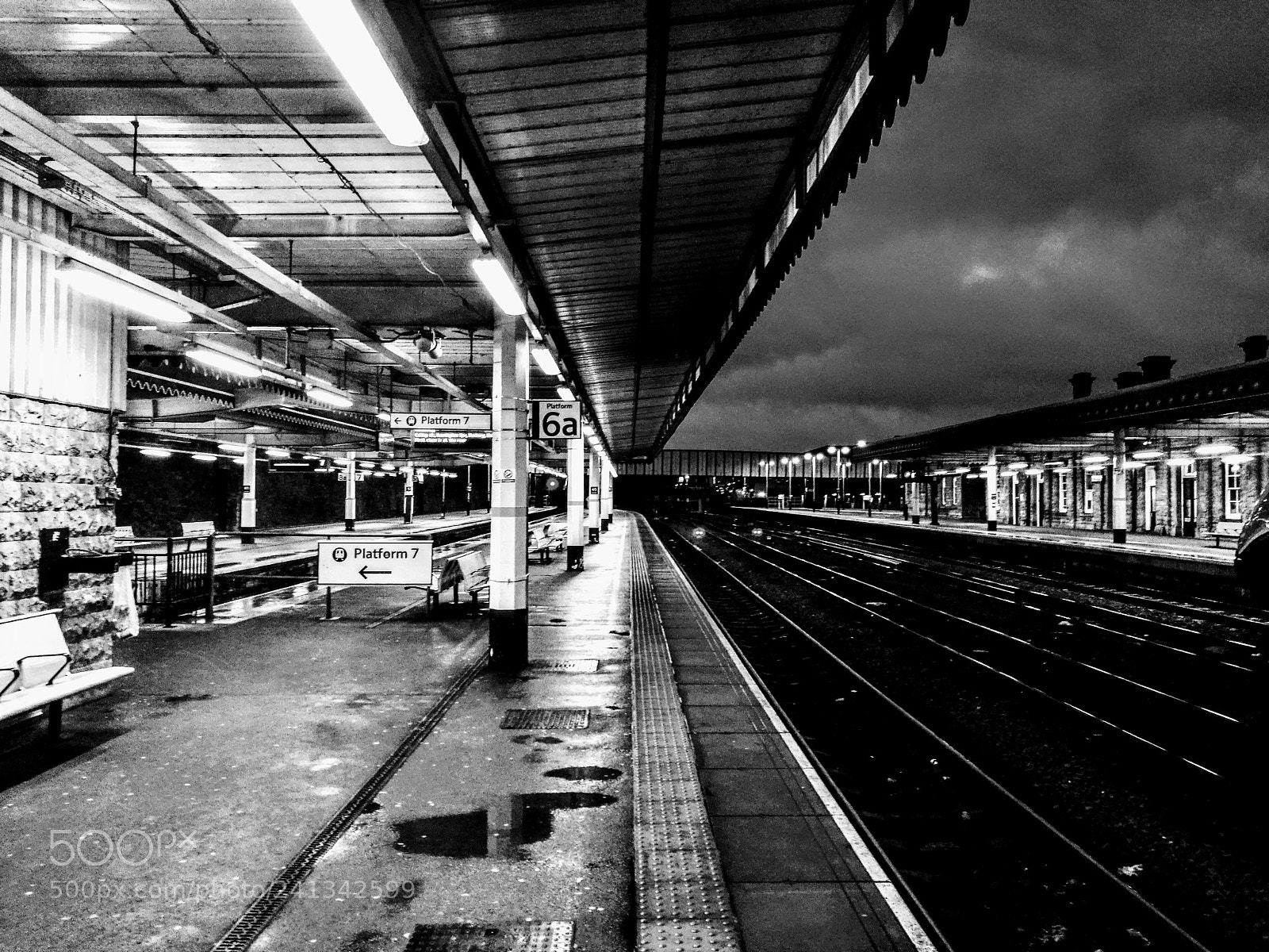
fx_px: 990
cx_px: 634
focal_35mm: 27
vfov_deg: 51.4
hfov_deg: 65.3
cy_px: 476
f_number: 4
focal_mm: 4.5
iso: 400
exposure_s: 1/33.3
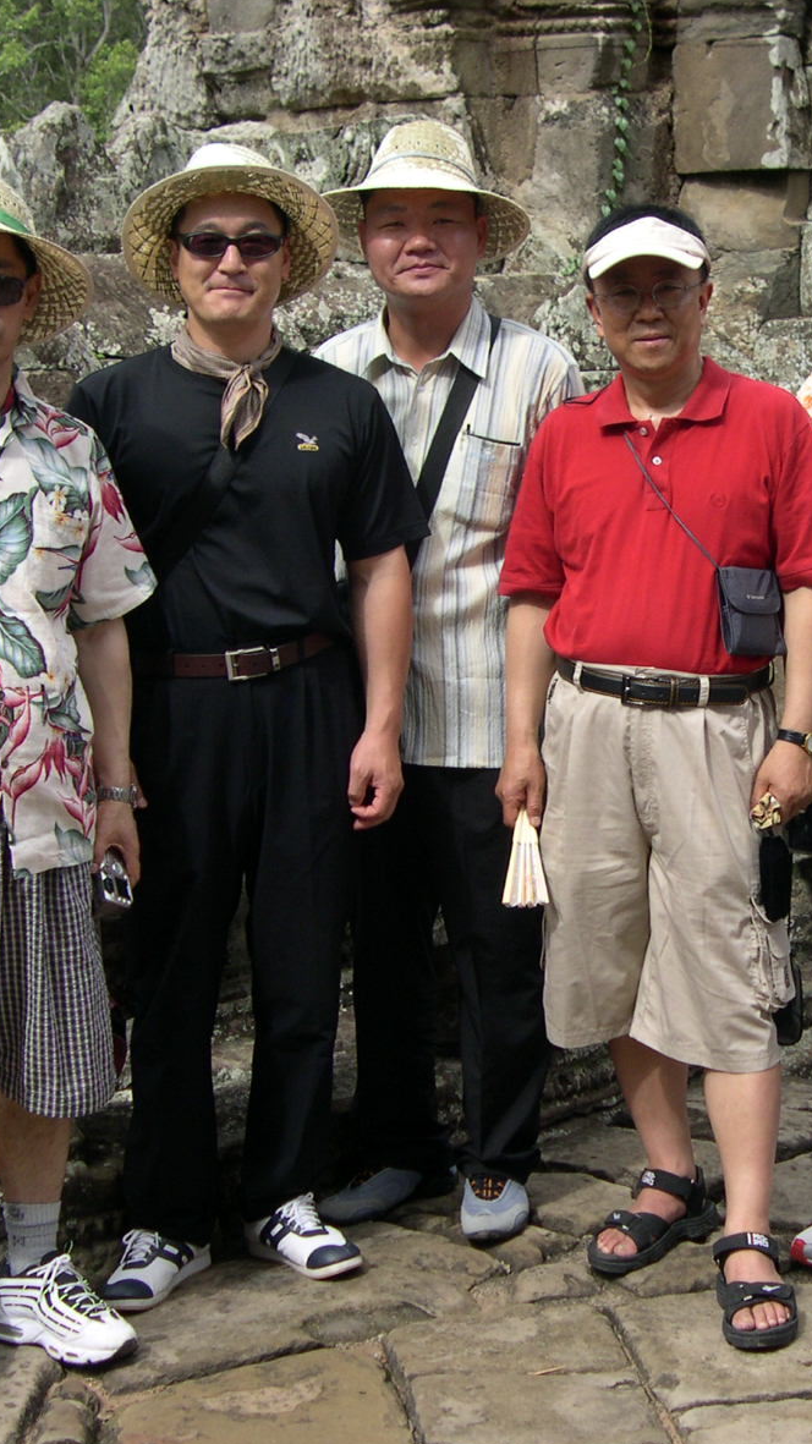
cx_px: 534
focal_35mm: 62
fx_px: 2374
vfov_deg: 33.8
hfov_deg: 19.4
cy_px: 716
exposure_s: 1/525
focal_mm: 9
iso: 100
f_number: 2.9
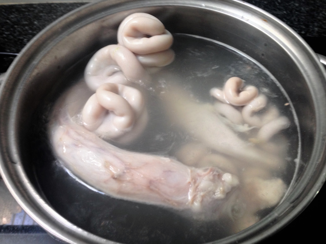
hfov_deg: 55.4
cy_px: 122
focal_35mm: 33
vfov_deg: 42.9
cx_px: 163
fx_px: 311
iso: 100
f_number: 2.4
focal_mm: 4.12
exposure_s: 1/20
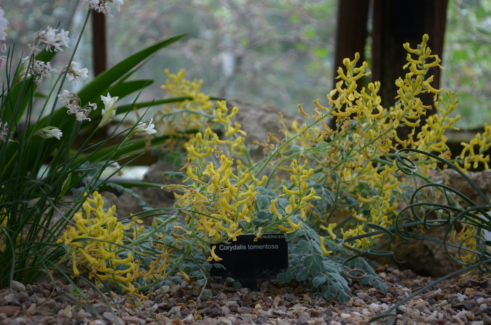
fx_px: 1123
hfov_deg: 24.7
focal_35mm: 82
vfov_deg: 16.5
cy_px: 162
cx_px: 246
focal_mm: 55
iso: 250
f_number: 5.6
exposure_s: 1/100
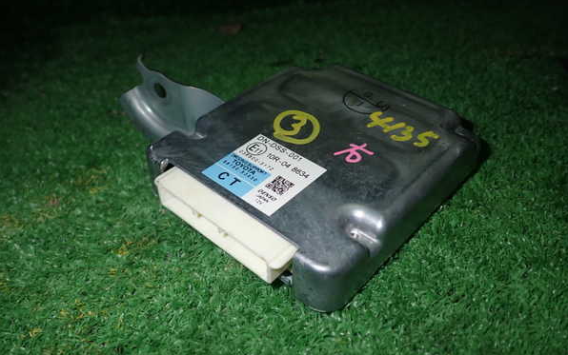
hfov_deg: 59.6
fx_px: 496
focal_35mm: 32
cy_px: 167
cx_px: 285
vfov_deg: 39.4
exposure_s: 1/30
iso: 200
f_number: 6.3
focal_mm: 5.4
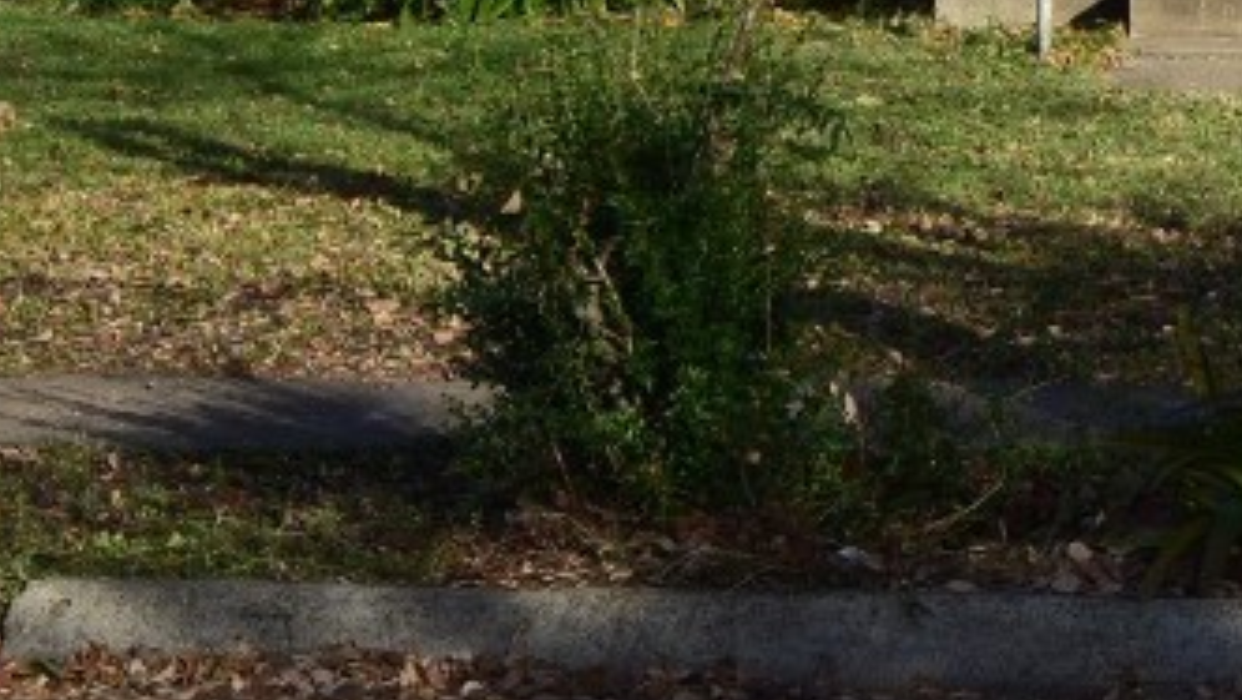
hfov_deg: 11.2
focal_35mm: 185
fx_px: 6095
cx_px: 1857
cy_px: -153
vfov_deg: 6.5
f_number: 11
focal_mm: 34
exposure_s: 1/500
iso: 320
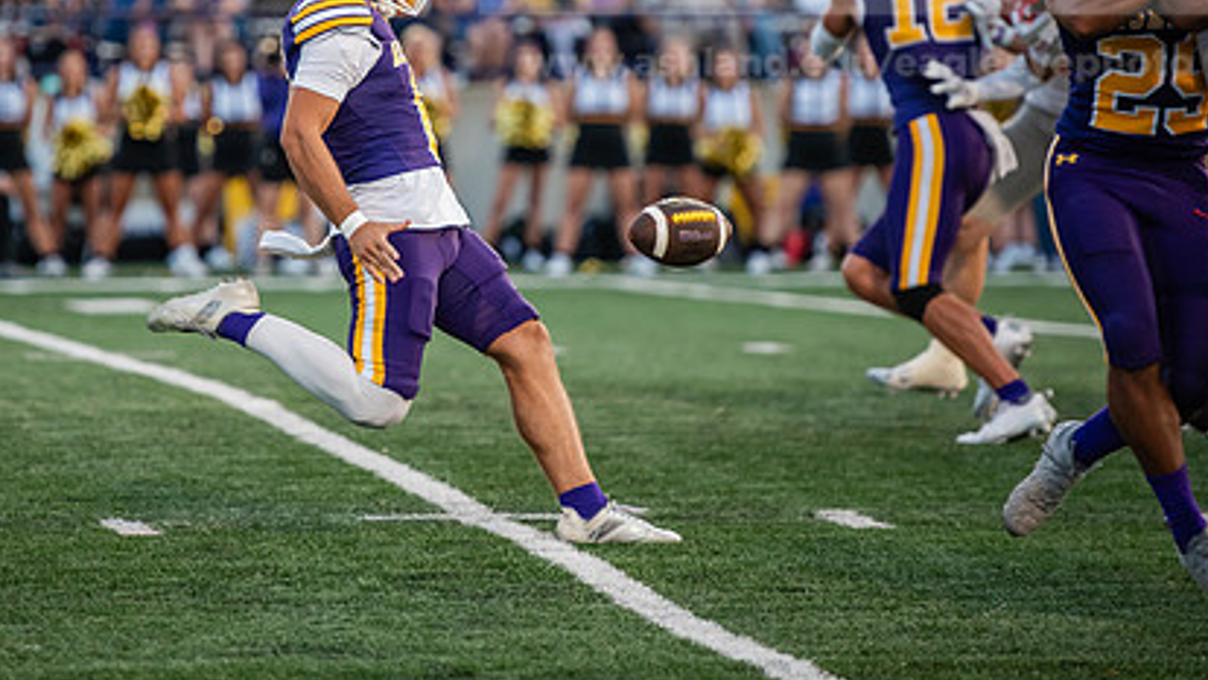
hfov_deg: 7.7
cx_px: 391
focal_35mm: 279
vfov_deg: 4.4
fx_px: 8938
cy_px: 124
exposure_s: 1/1000
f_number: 3.2
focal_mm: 190
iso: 1600
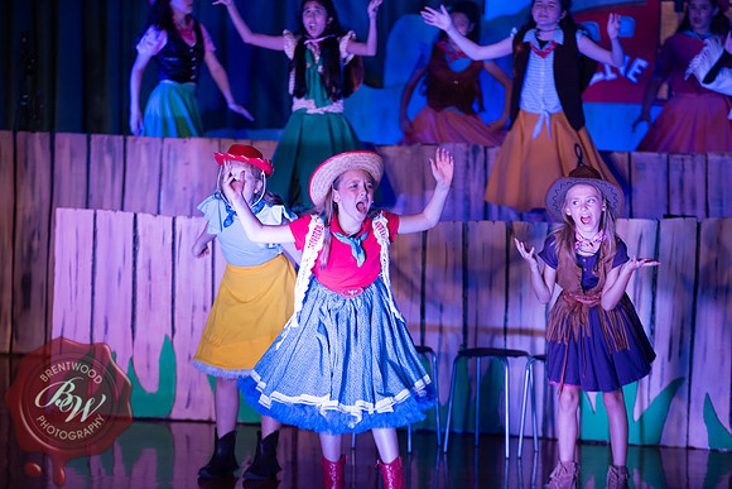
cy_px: 244
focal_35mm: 160
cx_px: 366
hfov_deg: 12.8
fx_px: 3254
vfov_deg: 8.6
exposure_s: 1/160
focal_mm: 160
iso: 800
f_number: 2.8
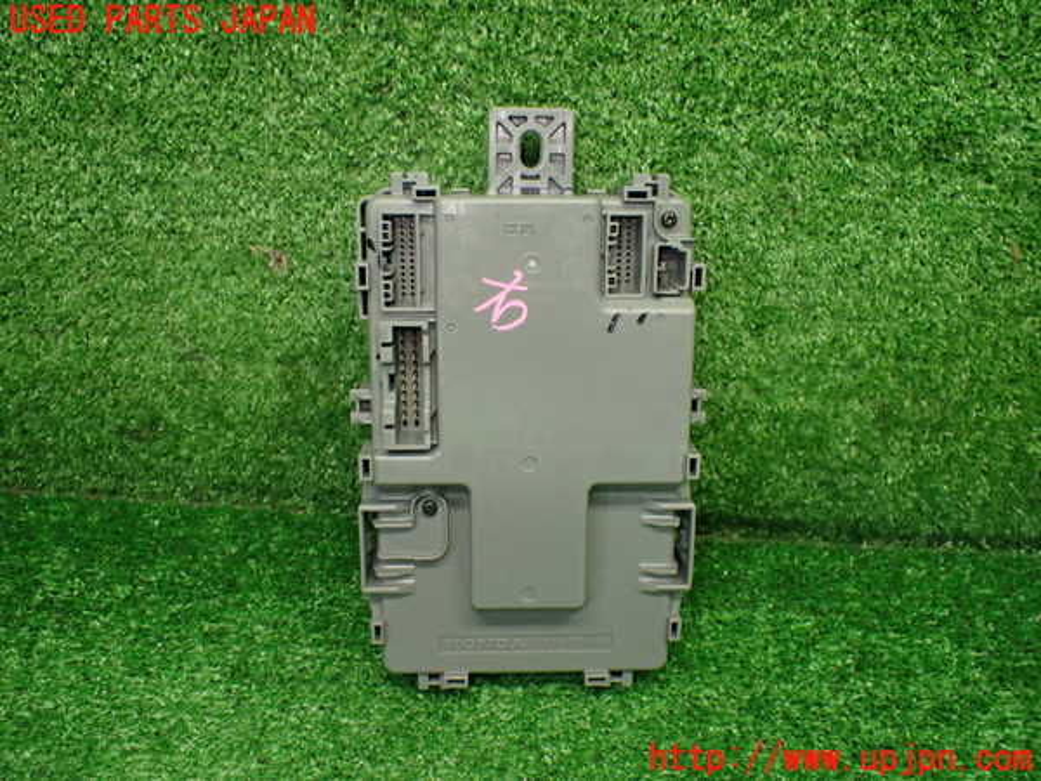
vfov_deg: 46.8
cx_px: 520
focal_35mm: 30
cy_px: 390
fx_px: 902
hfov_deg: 60.0
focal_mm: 5.4
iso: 500
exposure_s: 1/125
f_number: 2.3
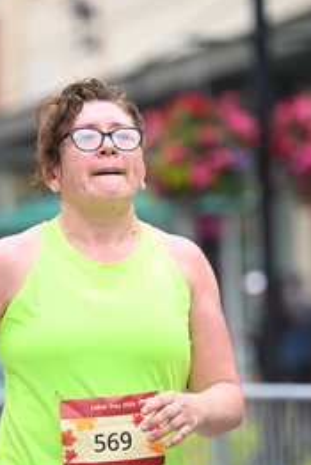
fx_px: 3934
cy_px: 266
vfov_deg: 6.8
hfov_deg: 4.5
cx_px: 54
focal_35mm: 304
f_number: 2.8
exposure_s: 1/1600
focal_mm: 145
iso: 640
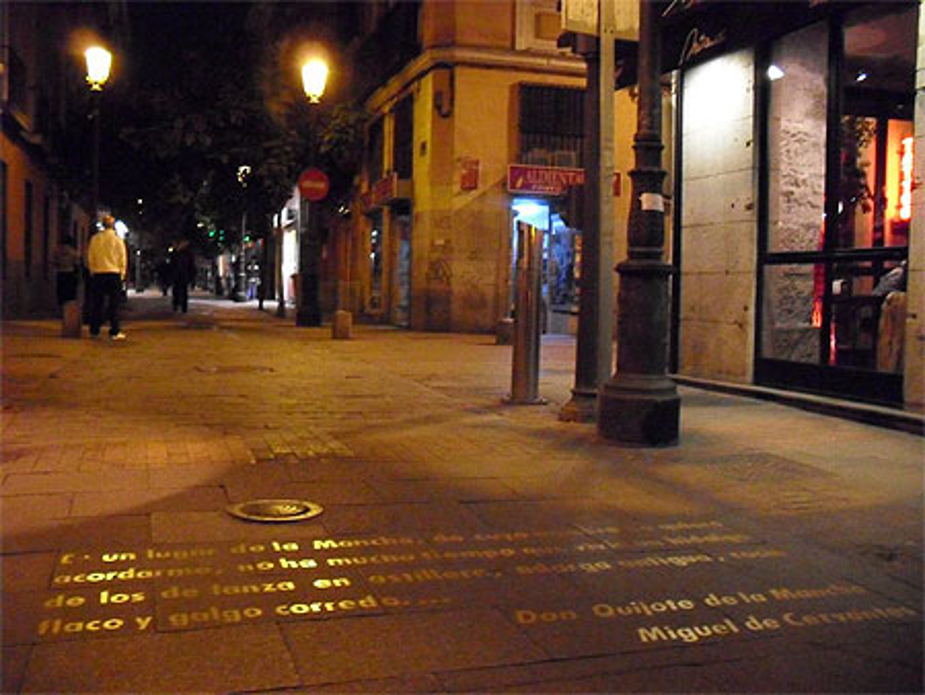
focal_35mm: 35
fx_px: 936
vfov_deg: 40.7
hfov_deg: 52.6
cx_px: 462
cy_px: 348
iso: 800
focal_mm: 6.3
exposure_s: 1/15
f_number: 3.2
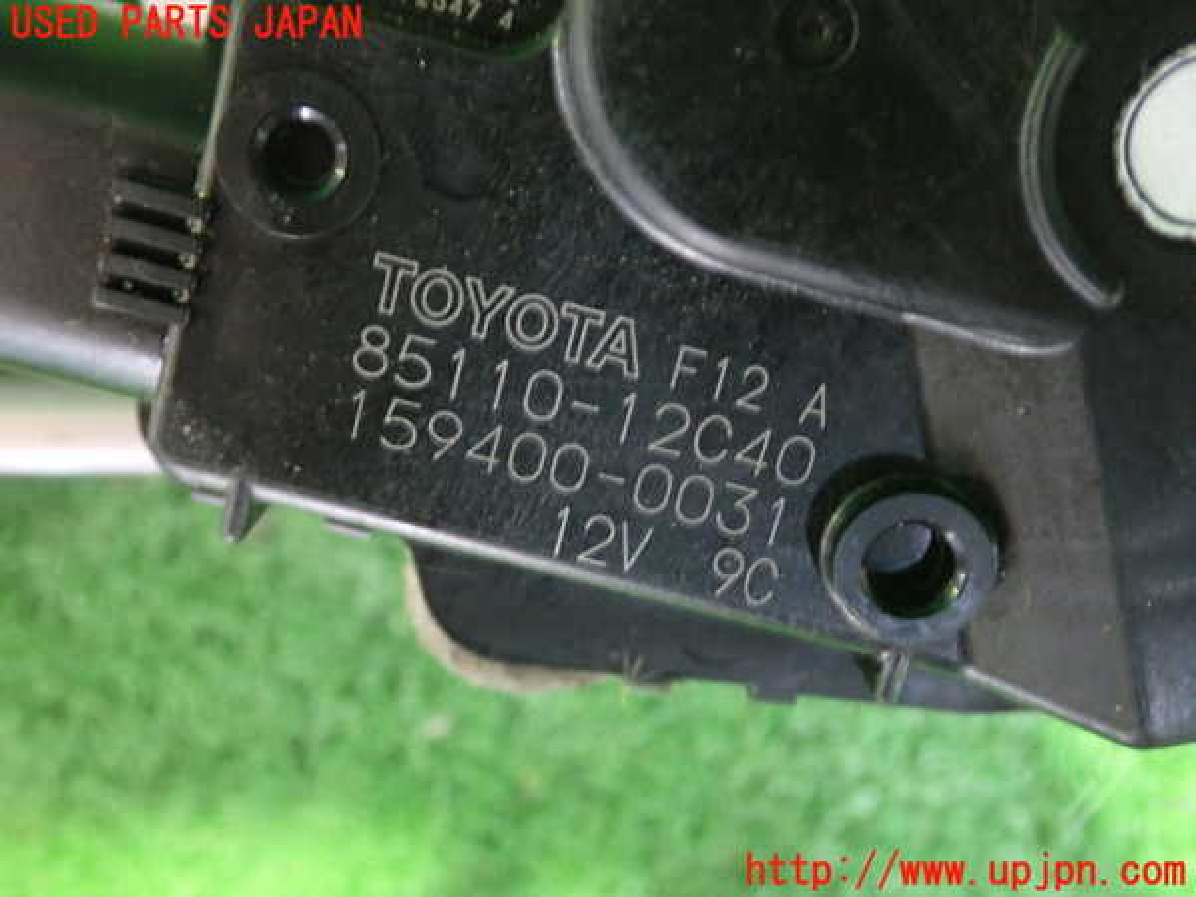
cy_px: 448
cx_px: 598
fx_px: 1417
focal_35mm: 41
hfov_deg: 45.8
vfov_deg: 35.1
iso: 1000
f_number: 2.8
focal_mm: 7.31
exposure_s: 1/10
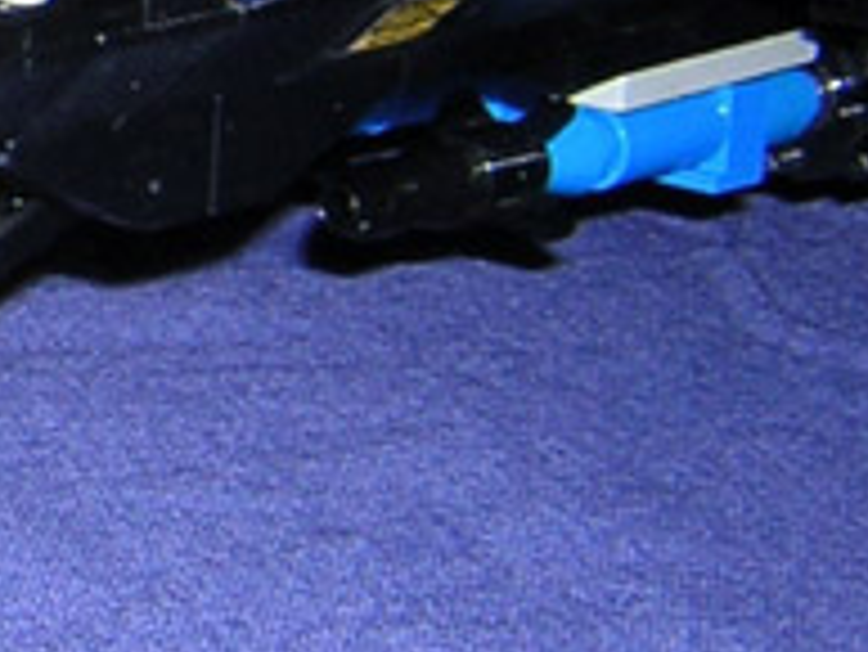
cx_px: -625
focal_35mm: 149
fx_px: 3739
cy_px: -175
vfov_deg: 9.8
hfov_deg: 12.3
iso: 100
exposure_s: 1/60.1
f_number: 5.2
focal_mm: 4.7
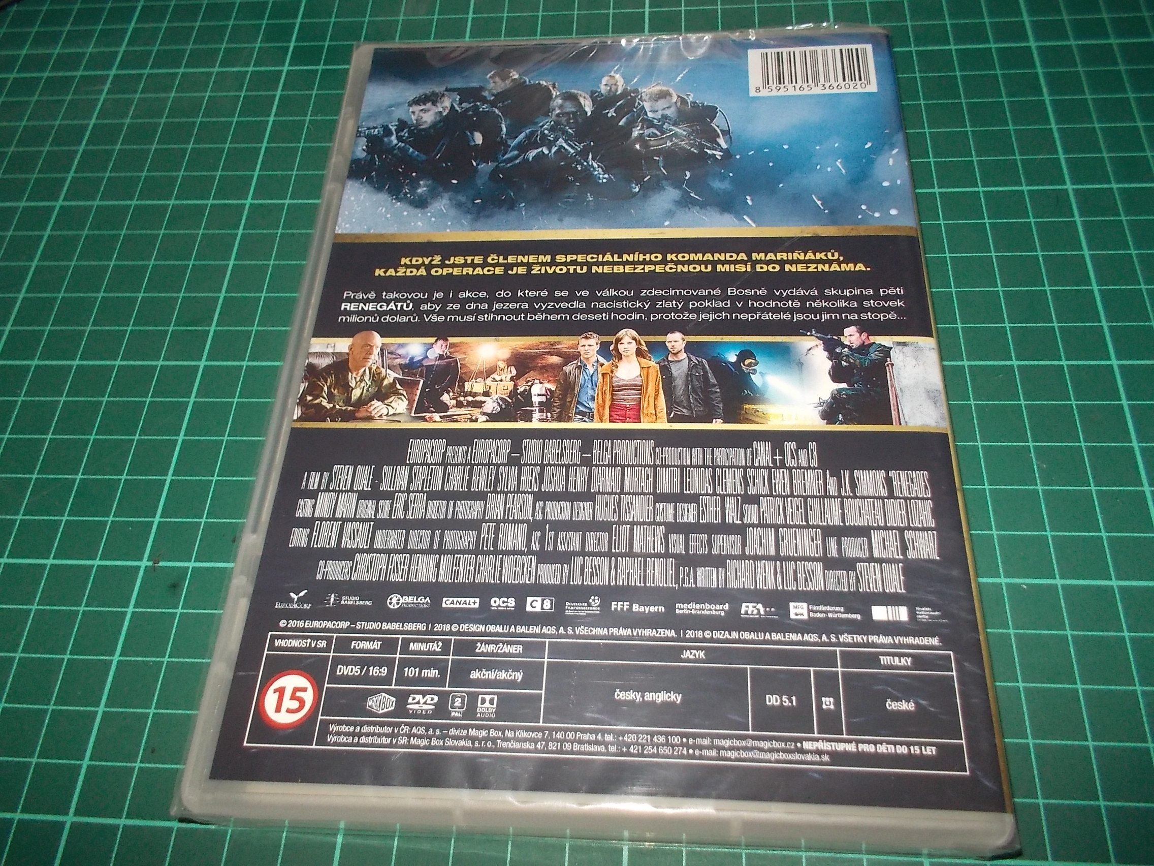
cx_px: 577
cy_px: 433
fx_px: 967
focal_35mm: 29
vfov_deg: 48.2
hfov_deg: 61.7
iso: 200
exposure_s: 1/30
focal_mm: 4.1
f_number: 3.3
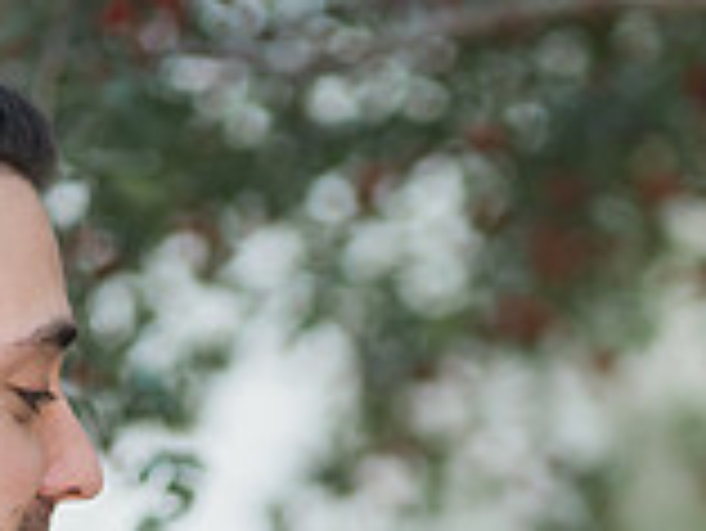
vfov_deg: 4.8
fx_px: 6327
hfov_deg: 6.4
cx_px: 616
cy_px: 727
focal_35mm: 310
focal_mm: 85
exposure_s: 1/1000
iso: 1000
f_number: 1.8
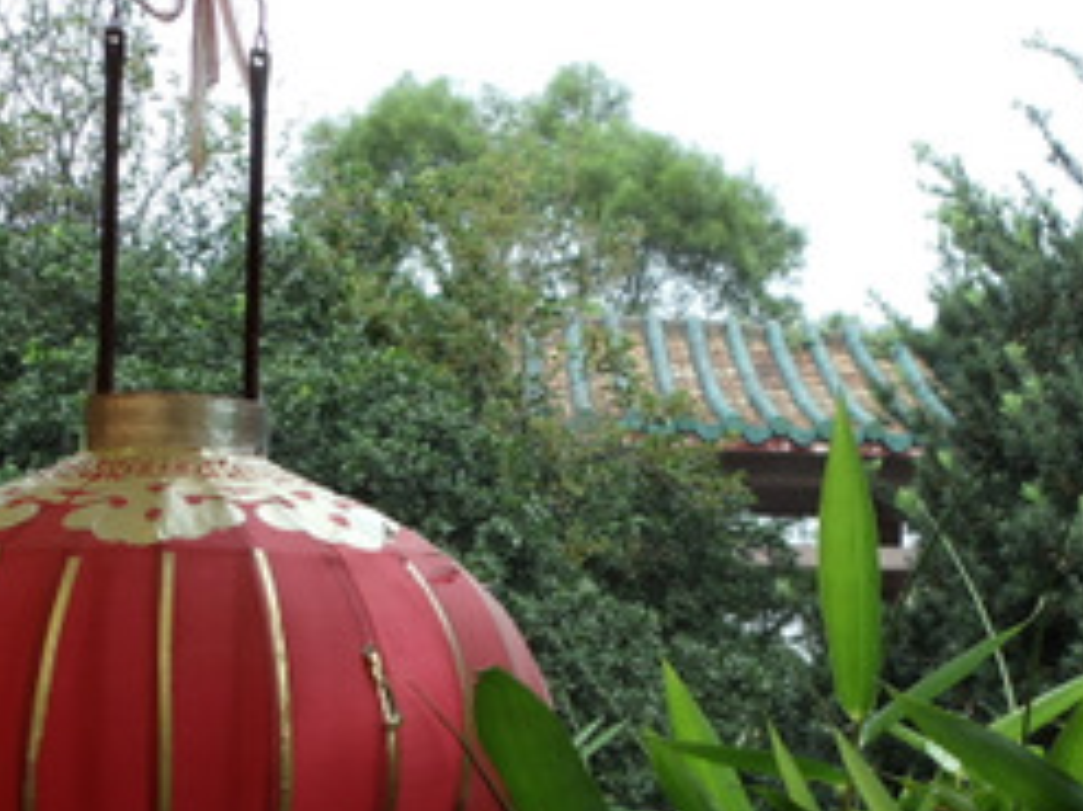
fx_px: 2783
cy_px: 638
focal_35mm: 89
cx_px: 592
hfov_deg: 22.0
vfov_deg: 16.5
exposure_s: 1/200
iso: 100
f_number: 3.5
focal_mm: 6
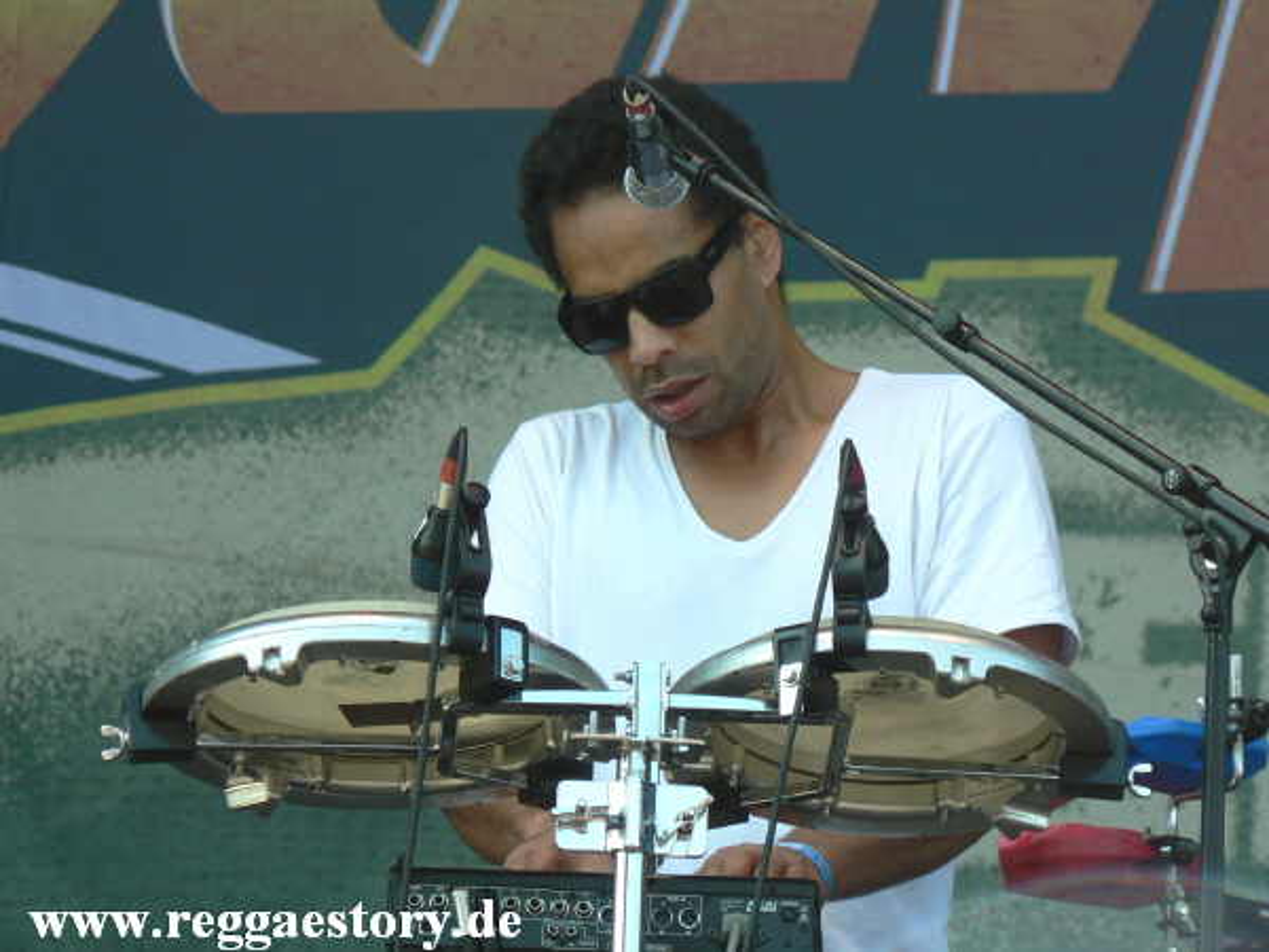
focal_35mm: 223
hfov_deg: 8.9
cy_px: 476
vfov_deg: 6.7
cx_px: 634
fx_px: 8175
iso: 100
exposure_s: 1/320
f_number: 3.3
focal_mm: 38.3
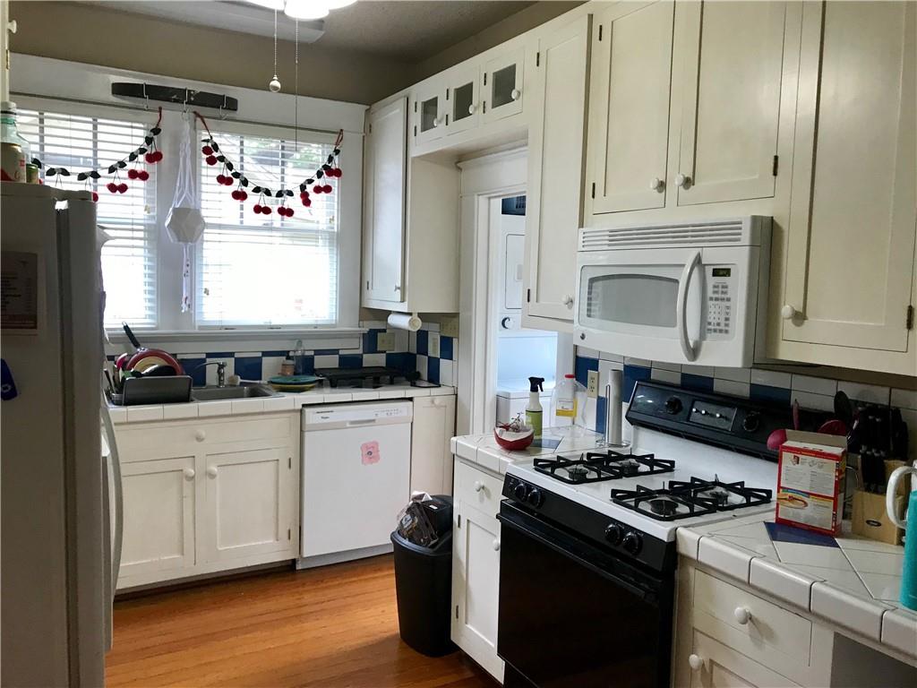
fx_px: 742
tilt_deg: -4.0
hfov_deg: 63.4
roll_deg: -0.7
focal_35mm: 28
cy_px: 344
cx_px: 458
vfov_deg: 49.7
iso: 25
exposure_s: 1/30
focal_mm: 3.99
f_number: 1.8
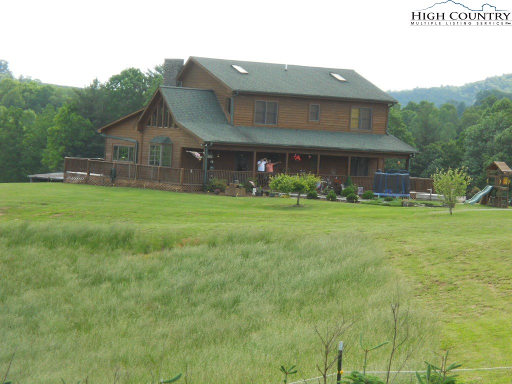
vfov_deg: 11.8
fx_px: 1864
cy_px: 192
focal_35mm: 126
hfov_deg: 15.6
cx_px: 256
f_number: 6.2
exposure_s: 1/250
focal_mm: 22.6
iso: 250
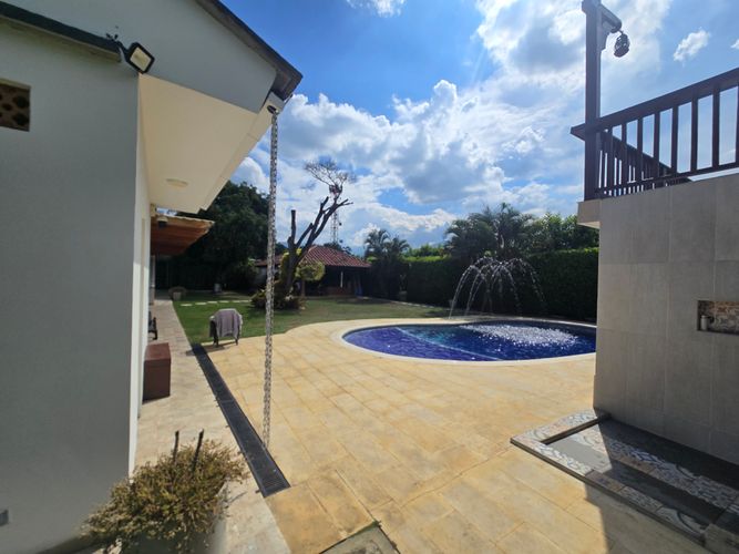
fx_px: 277
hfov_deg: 106.2
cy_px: 277
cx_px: 370
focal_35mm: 13
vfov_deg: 89.9
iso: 50
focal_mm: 2.2
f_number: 2.2
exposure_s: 1/6294
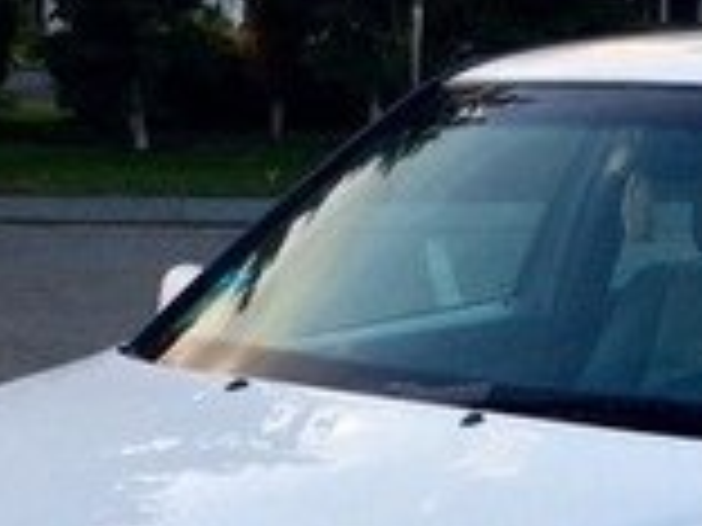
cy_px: 740
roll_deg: +1.1
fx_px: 2494
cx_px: 526
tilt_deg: -16.9
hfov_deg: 15.9
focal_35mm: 123
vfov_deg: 11.6
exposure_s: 1/203
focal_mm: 4.15
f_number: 2.2
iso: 32
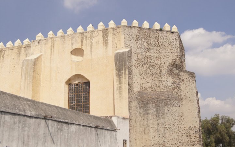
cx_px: 117
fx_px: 275
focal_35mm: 43
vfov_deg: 29.9
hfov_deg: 46.2
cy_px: 70
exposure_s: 1/1600
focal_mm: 28
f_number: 5.6
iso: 200
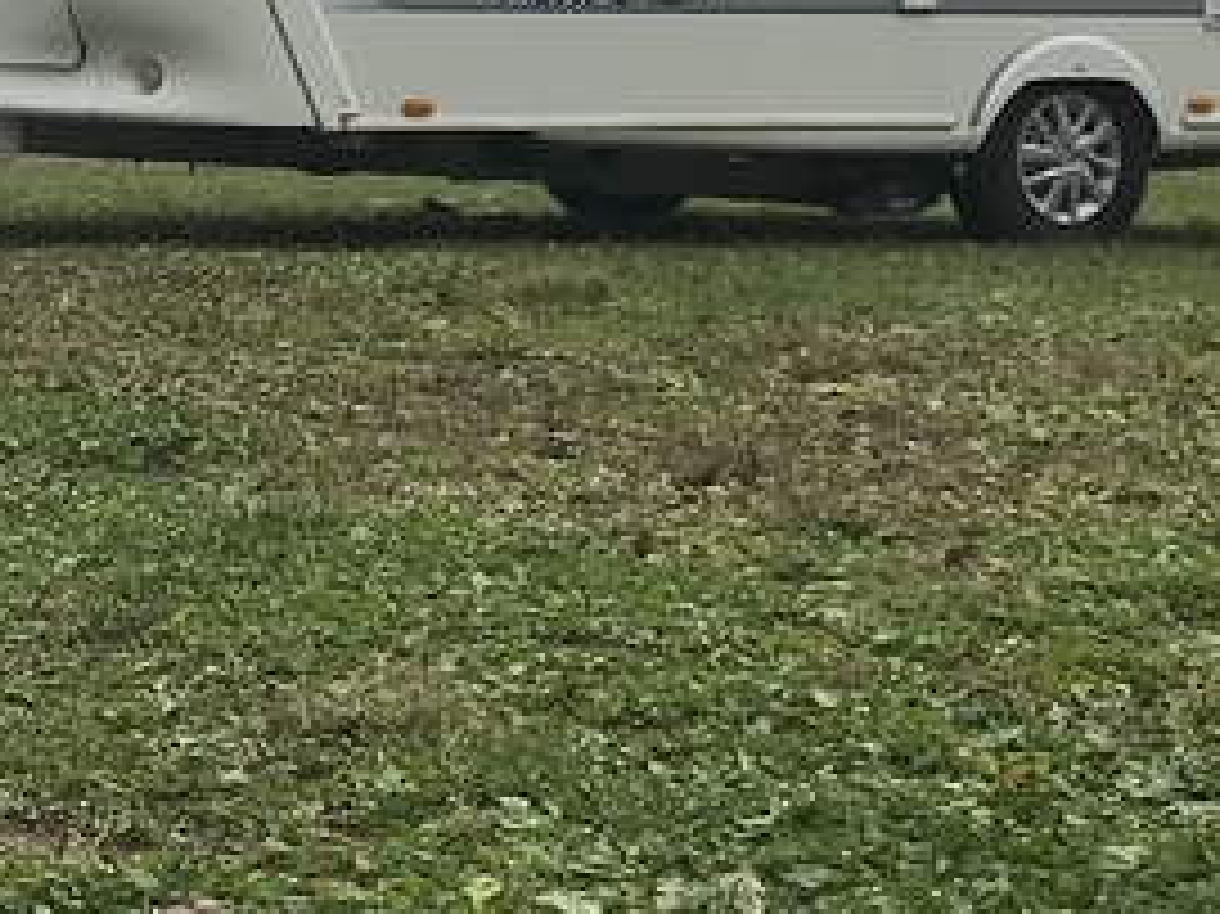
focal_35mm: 124
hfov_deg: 15.3
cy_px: 59
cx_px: -279
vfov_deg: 11.8
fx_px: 4368
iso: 20
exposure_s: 1/1259
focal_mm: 3.99
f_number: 1.8
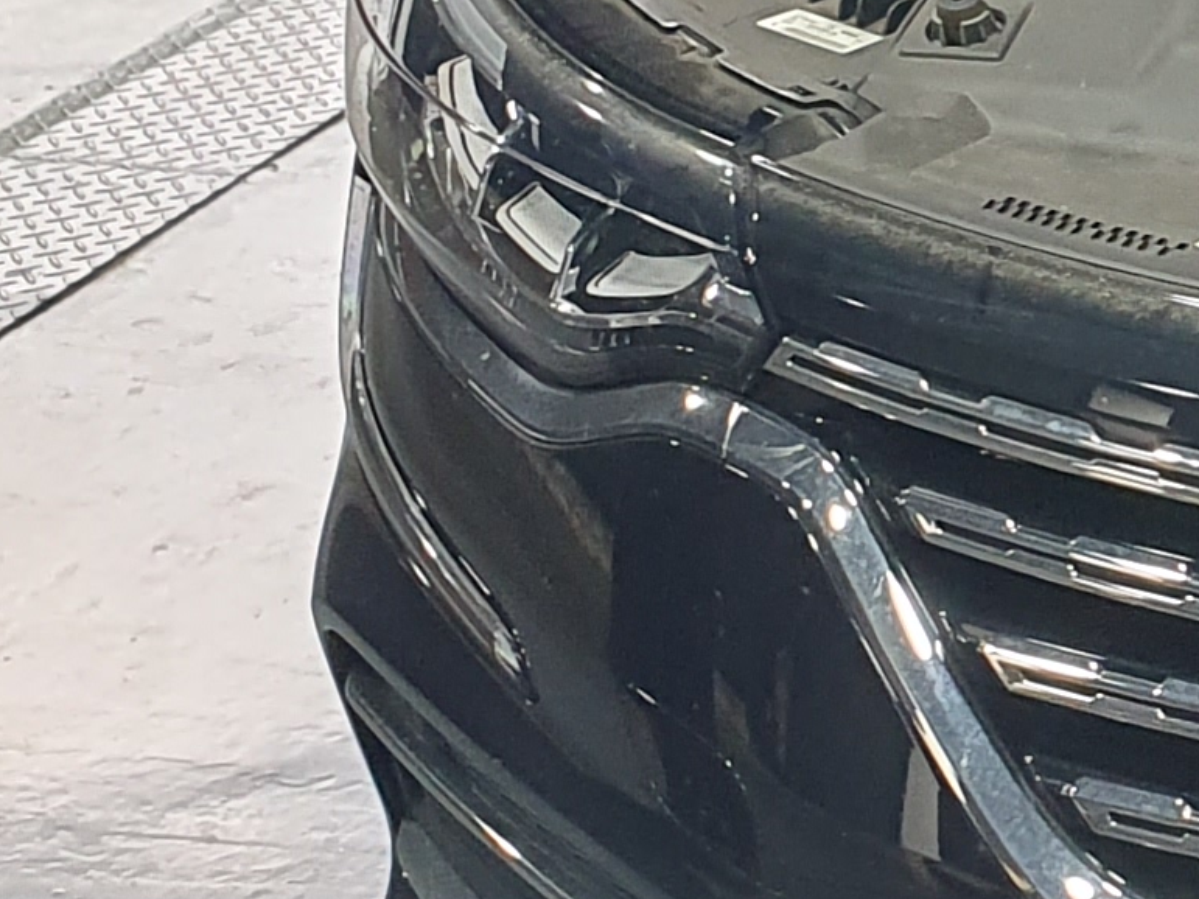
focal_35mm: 136
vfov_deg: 10.9
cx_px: 2305
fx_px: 4710
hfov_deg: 12.9
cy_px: 608
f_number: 2.4
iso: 200
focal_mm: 4.32
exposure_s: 1/60
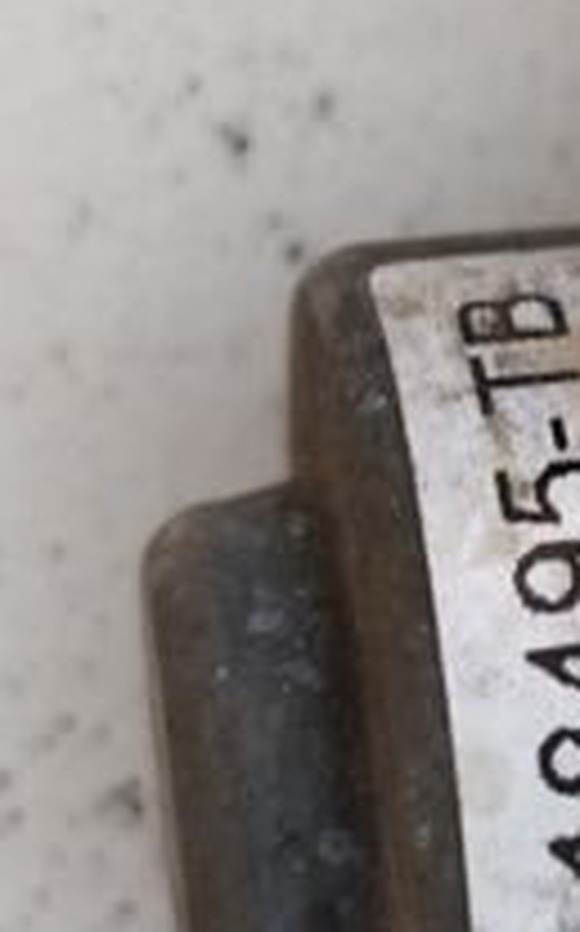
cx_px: 625
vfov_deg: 17.7
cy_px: 410
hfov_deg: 10.9
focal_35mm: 118
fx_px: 2991
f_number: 1.7
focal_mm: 5.31
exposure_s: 1/50
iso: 160
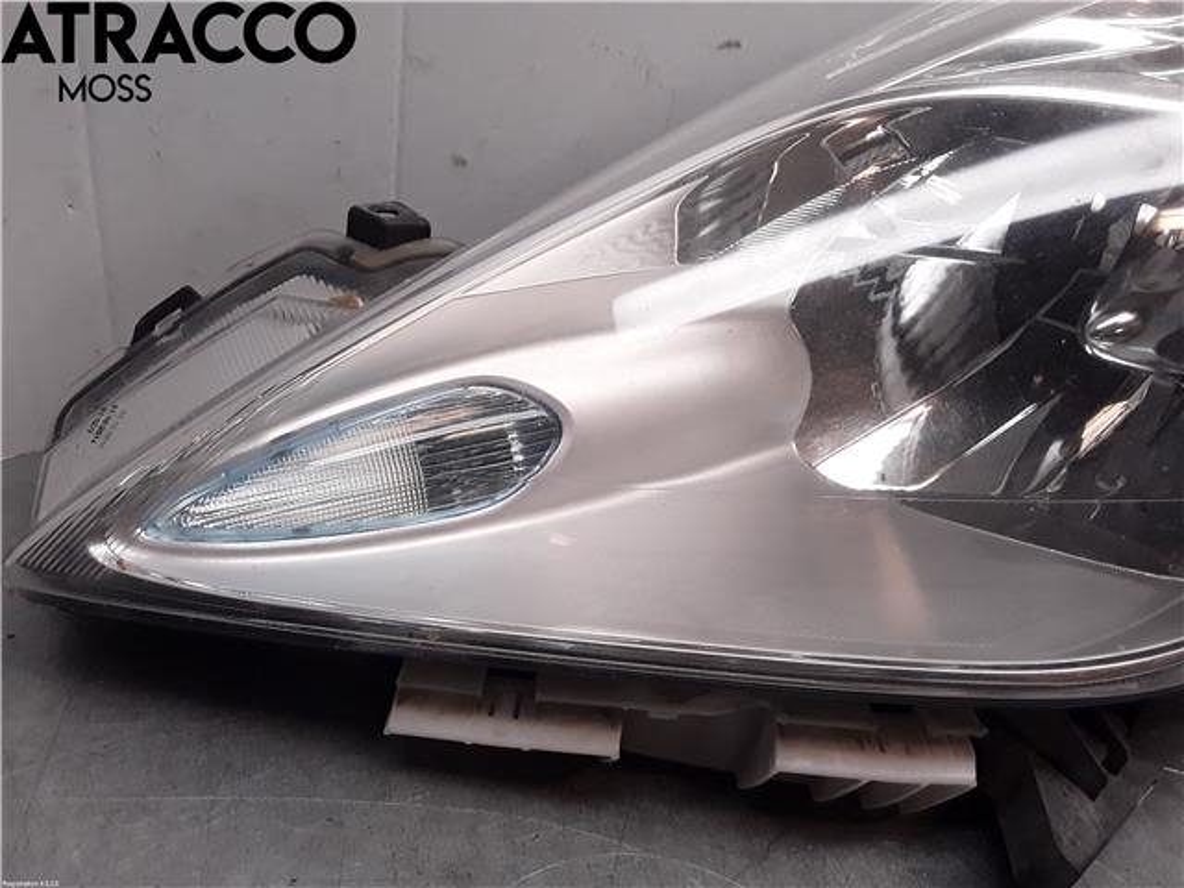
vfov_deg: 49.7
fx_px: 958
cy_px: 444
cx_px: 592
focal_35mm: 28
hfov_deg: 63.4
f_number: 1.9
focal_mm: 2.91
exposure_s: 1/255
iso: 100
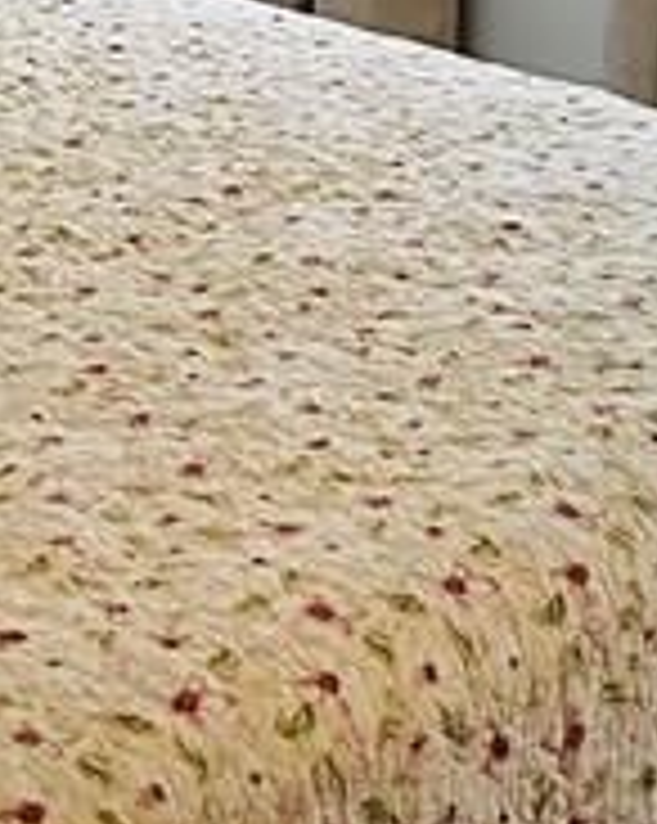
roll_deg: -1.3
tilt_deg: -9.5
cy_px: -338
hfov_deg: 11.7
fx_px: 3189
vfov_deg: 14.0
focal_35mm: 131
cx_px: 639
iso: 640
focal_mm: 6.86
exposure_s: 1/60
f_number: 1.78
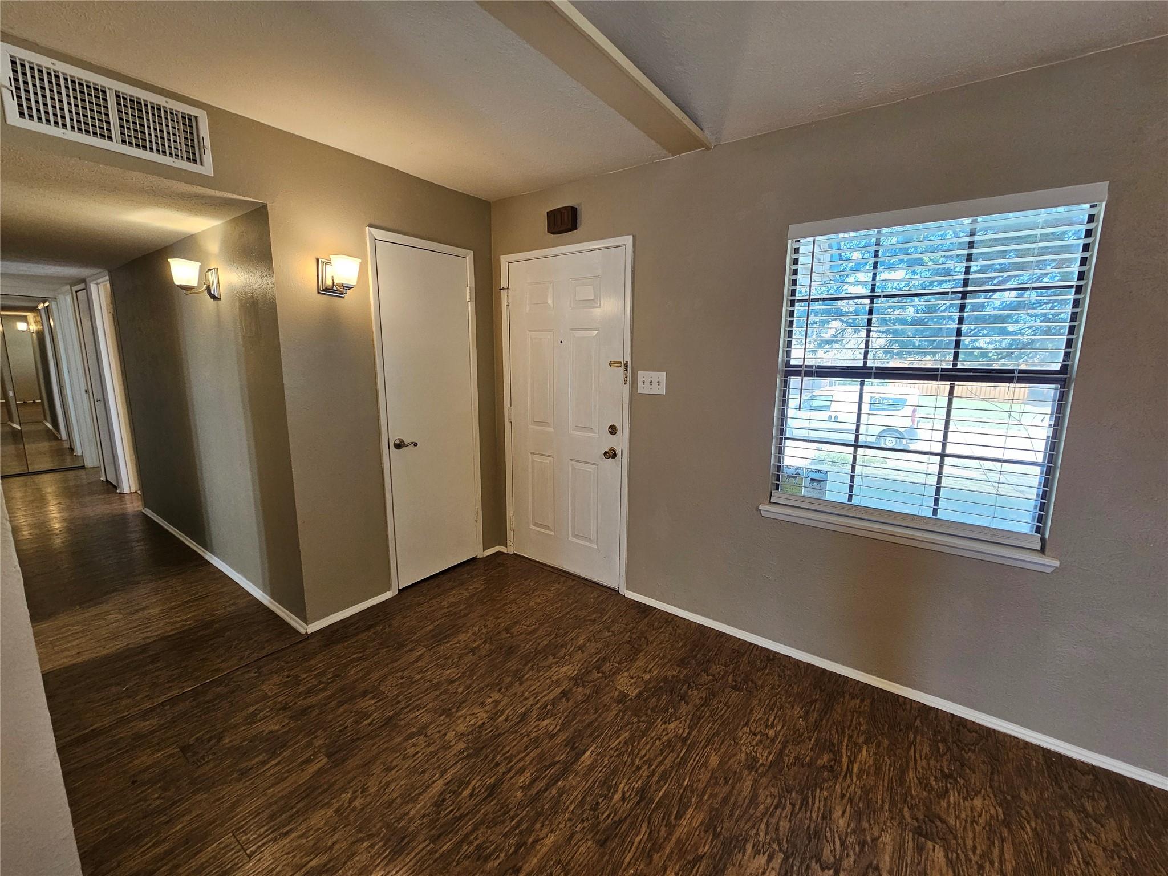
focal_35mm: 13
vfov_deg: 89.9
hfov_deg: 106.2
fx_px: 439
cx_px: 584
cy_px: 438
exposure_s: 1/60
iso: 200
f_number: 2.2
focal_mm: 2.2
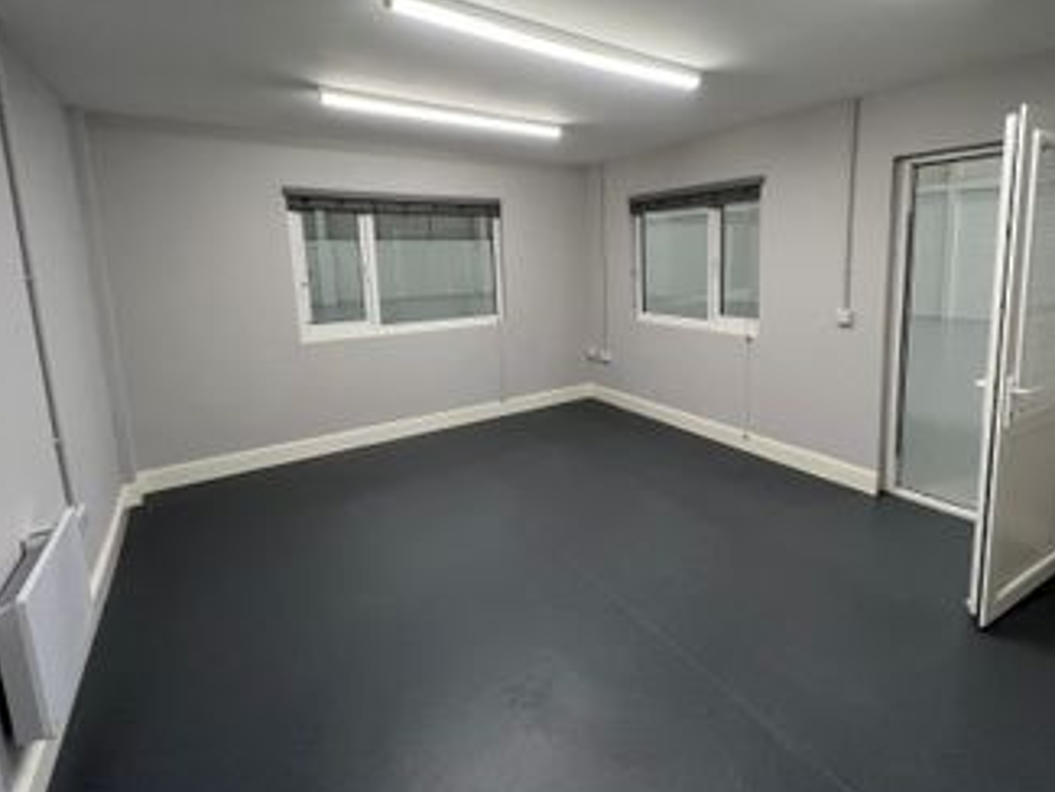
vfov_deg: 77.5
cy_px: 328
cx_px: 630
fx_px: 488
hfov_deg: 93.3
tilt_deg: -6.8
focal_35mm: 16
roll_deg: +1.3
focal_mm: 1.57
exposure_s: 1/100
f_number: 1.8
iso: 80
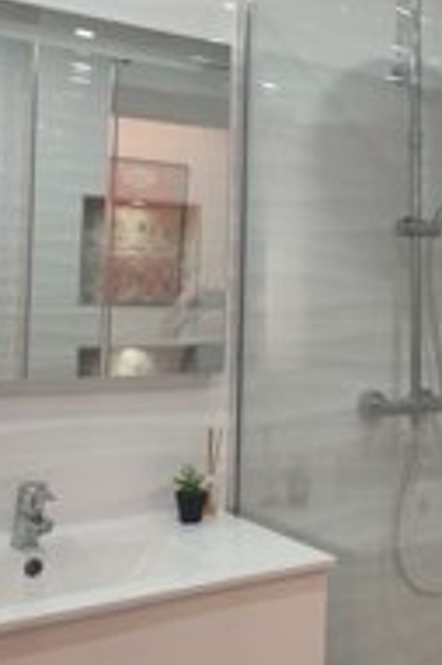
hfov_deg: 26.1
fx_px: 904
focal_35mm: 49
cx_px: 439
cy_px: 265
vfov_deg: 40.2
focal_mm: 6.04
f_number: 1.9
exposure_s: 1/33
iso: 250
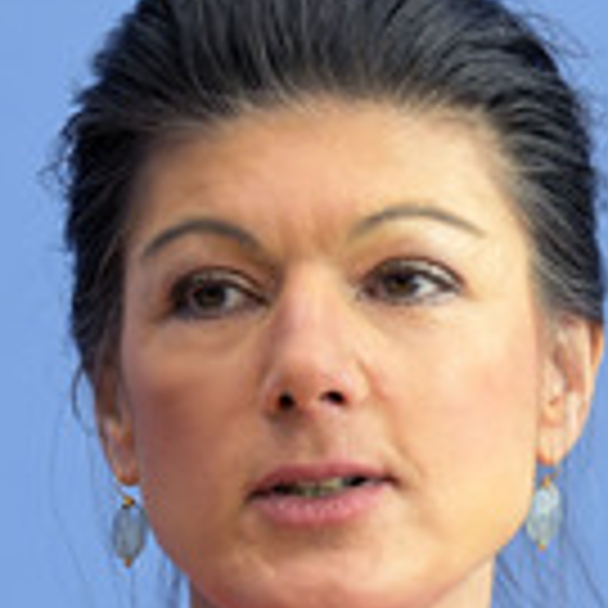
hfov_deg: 4.3
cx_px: 498
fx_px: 8187
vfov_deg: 4.2
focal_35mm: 412
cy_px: 572
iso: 4000
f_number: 5.6
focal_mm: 145
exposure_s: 1/500
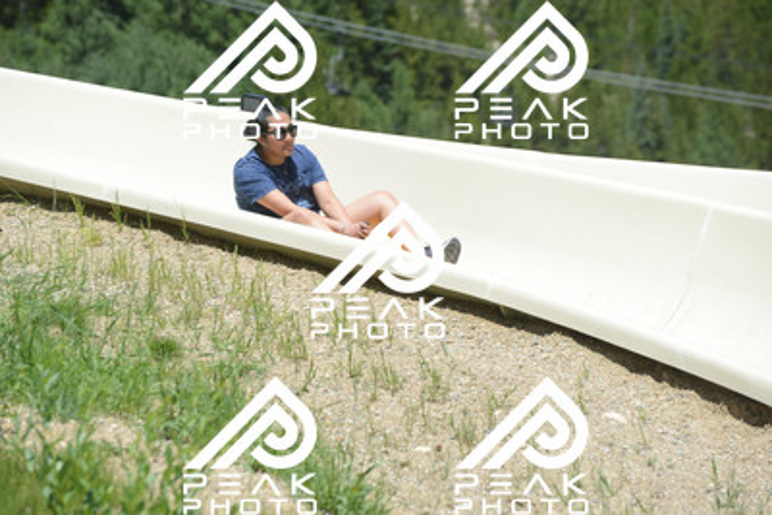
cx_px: 386
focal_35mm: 195
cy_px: 258
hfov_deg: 10.5
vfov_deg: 7.0
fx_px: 4183
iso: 200
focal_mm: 195
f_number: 6.3
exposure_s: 1/640
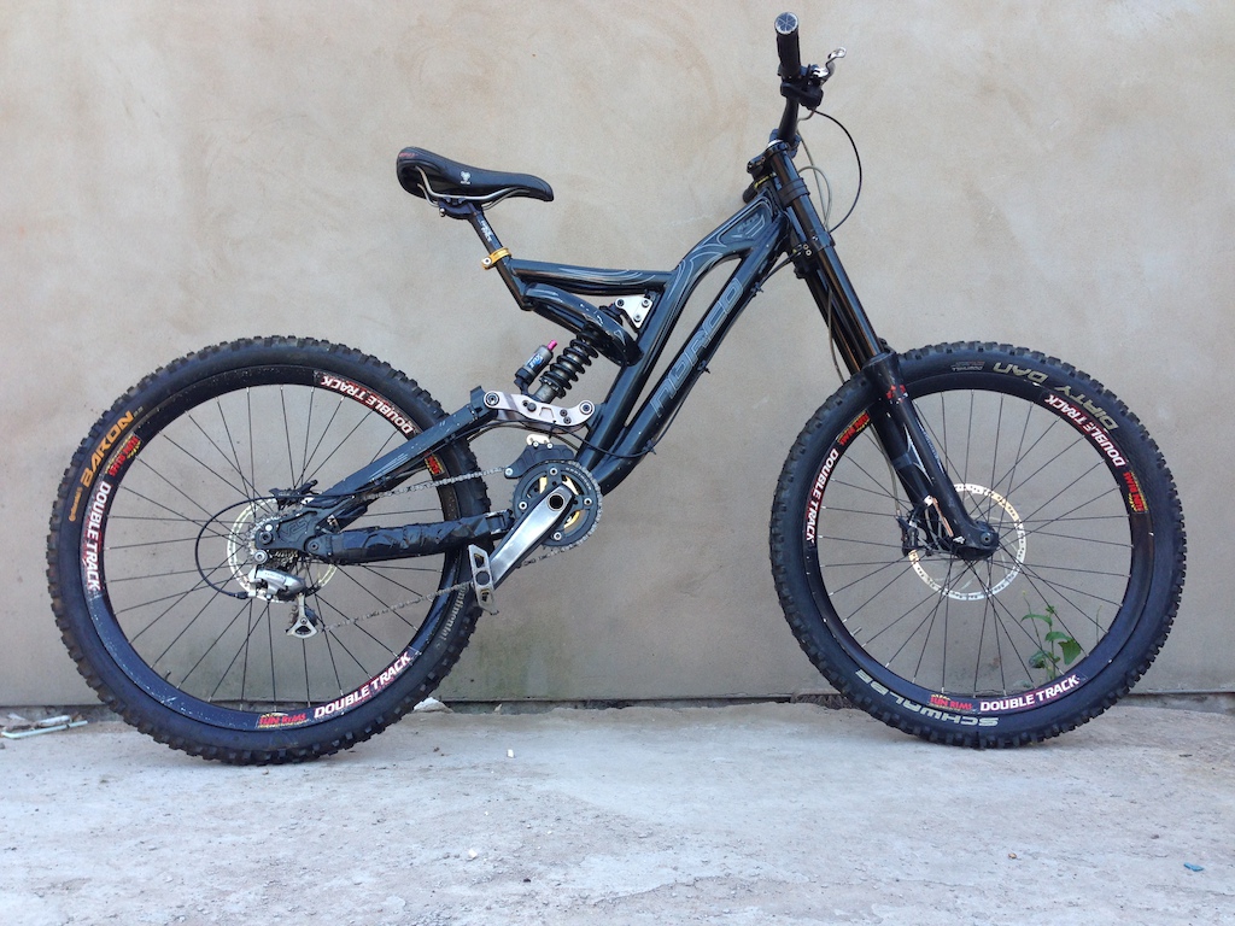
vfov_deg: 42.9
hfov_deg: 55.4
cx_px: 618
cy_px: 463
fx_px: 1177
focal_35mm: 33
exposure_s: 1/132
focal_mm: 4.12
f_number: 2.4
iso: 50
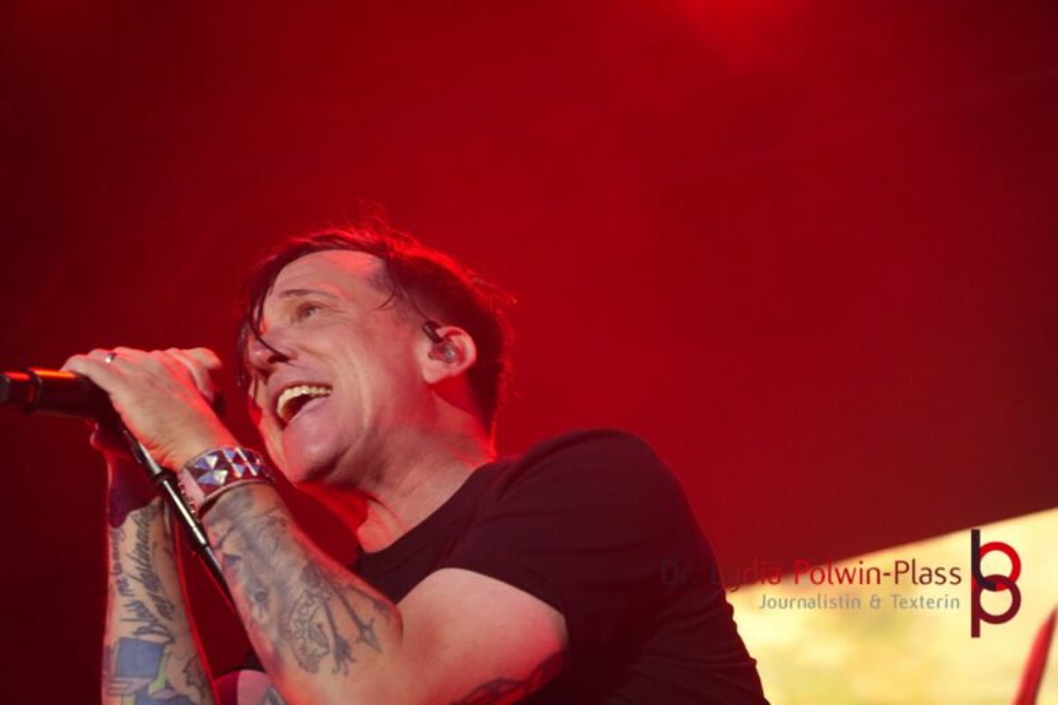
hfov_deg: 13.3
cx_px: 529
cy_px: 352
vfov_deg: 8.9
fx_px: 4540
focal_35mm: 154
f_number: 5.6
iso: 3200
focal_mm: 103
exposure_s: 1/160
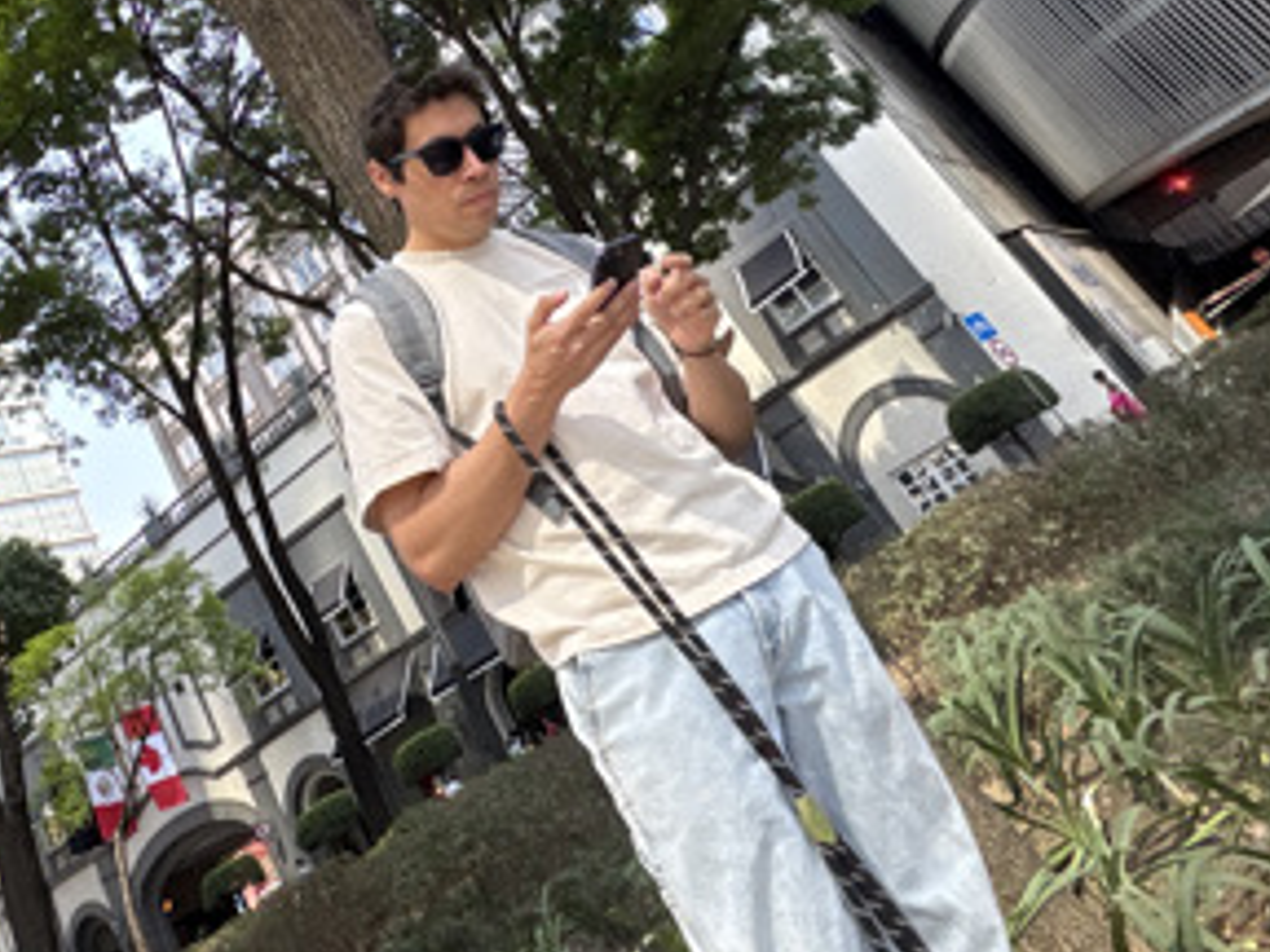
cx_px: 313
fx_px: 1247
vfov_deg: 39.4
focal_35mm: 34
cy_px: 134
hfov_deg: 51.6
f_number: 2.2
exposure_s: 1/179
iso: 64
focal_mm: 2.22
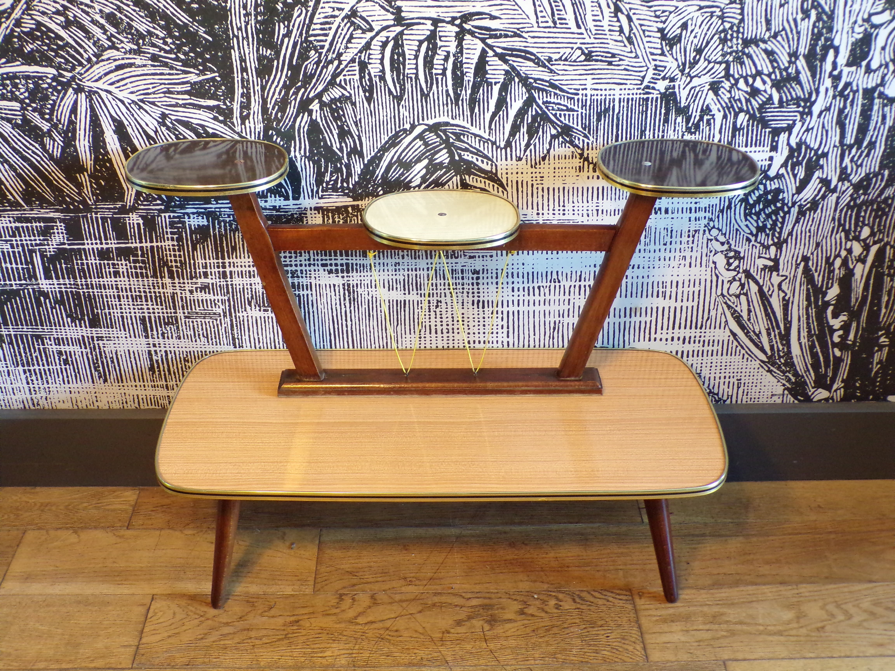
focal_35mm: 37
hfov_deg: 50.1
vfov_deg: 38.7
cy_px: 336
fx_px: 957
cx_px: 448
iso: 346
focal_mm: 6.6
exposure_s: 1/17
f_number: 3.3
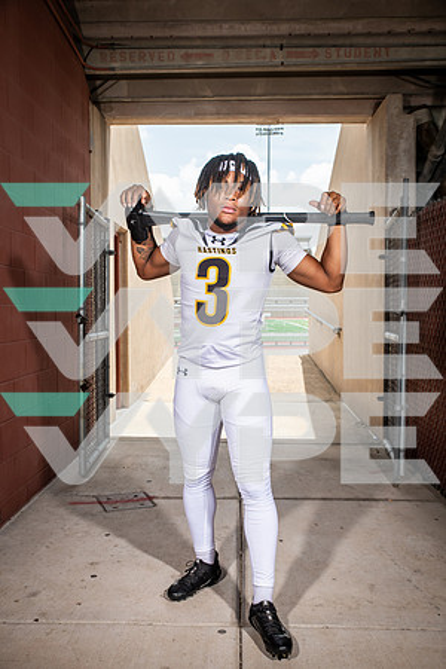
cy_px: 334
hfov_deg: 37.9
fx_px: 650
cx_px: 223
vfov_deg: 54.4
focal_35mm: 35
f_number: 7.1
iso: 160
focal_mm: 35
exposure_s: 1/400
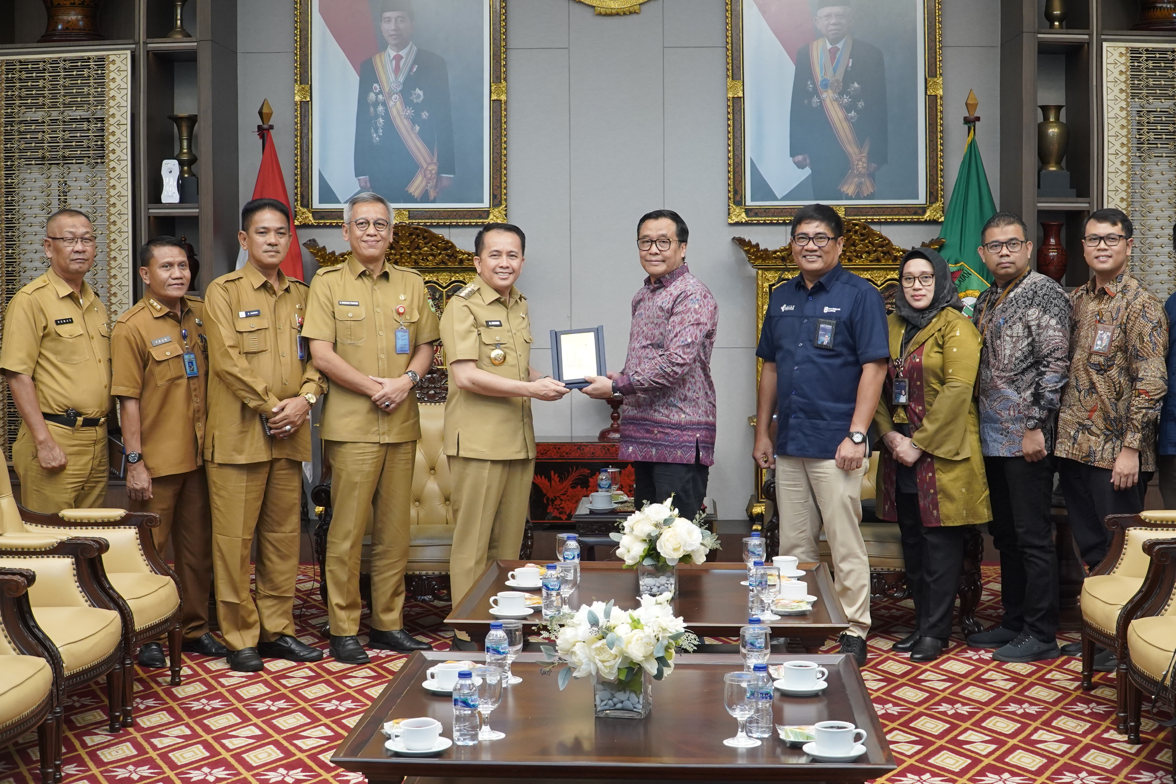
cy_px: 392
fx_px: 1601
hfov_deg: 40.3
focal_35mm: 49
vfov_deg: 27.5
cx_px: 588
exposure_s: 1/160
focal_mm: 33
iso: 2500
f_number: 5
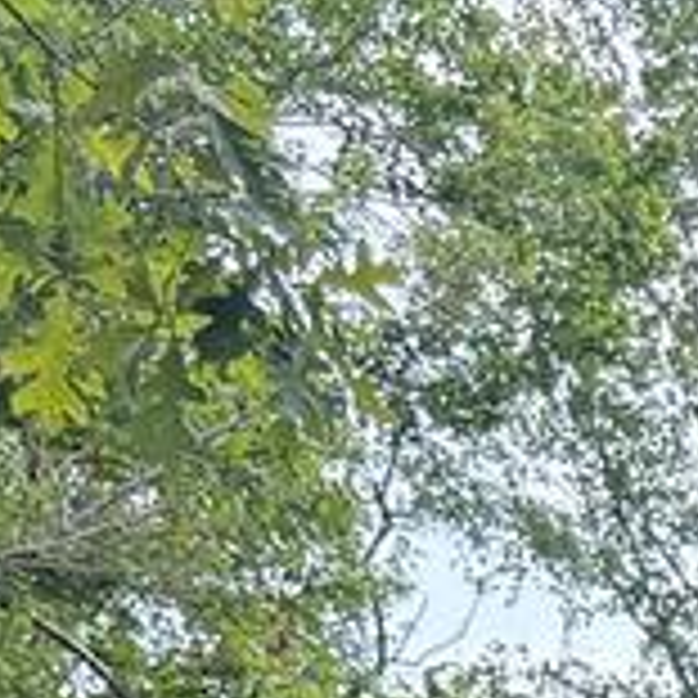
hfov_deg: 8.2
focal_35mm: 197
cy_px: 2139
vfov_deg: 7.7
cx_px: 1617
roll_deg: +1.8
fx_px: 4494
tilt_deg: -1.2
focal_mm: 6.76
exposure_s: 1/627
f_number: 1.78
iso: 100
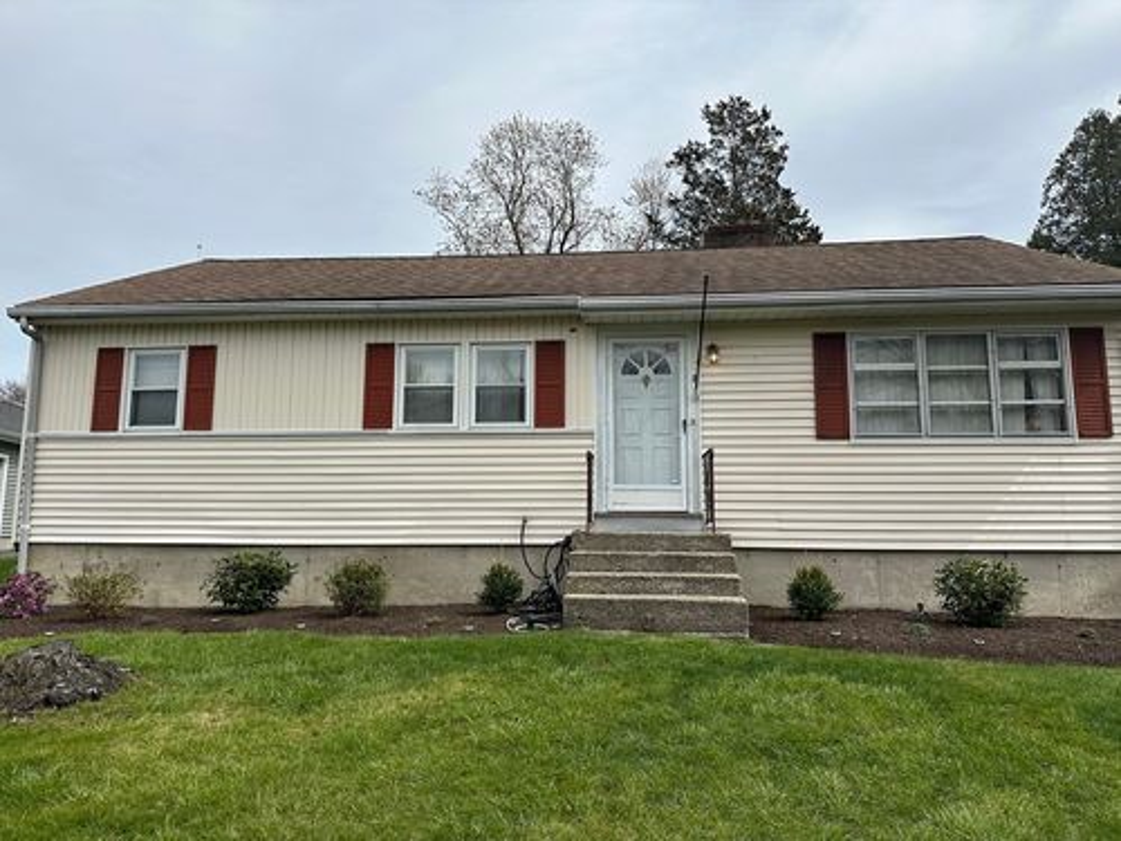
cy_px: 420
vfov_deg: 56.8
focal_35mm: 24
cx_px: 560
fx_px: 777
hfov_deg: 71.6
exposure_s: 1/6211
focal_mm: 6.86
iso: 80
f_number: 1.78
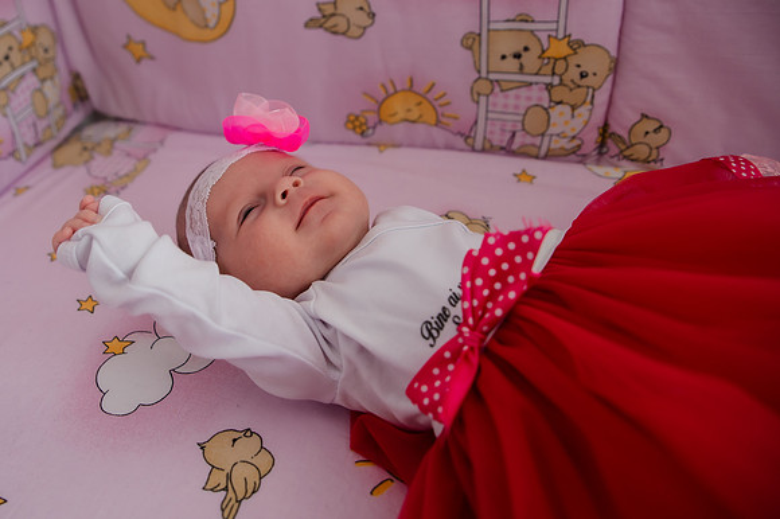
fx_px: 645
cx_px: 299
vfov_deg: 43.7
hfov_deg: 61.6
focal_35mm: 30
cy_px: 214
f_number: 3.5
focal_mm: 24
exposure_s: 1/250
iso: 400
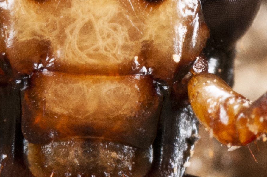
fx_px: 3186
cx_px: 110
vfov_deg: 3.2
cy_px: -55
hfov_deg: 4.8
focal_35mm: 430
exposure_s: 1/250
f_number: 20
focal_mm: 60
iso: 400
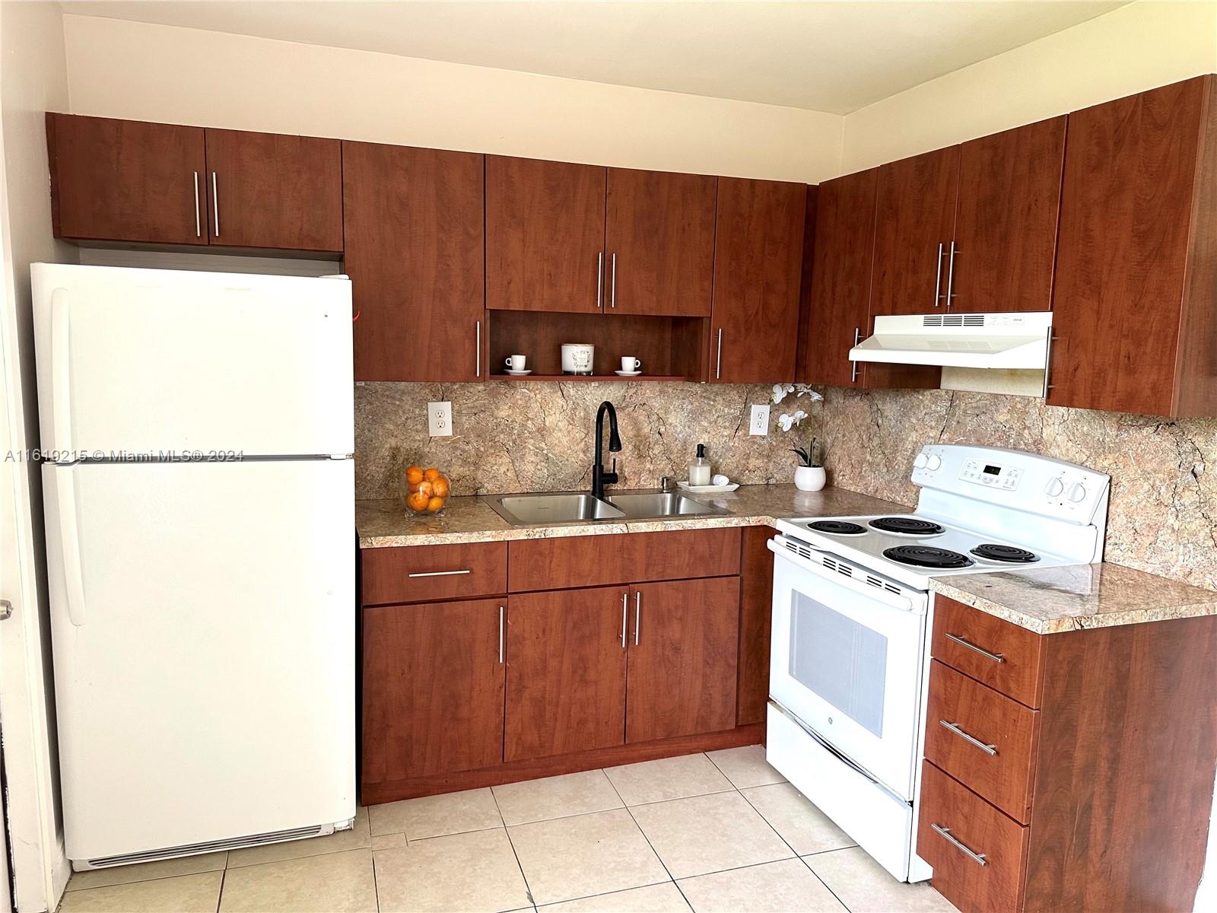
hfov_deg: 71.6
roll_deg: -0.7
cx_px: 608
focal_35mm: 24
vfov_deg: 56.8
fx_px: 844
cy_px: 456
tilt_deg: -8.5
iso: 200
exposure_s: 1/121
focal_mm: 6.86
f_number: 1.78
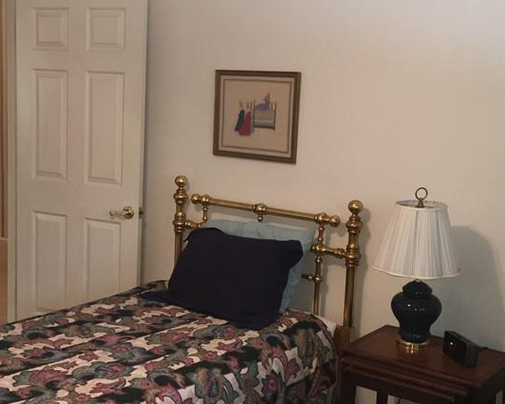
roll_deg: -2.5
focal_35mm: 54
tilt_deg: -9.1
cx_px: 208
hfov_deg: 34.7
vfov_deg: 28.0
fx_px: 807
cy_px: 237
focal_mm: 4.15
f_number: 2.2
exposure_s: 1/30
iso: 80
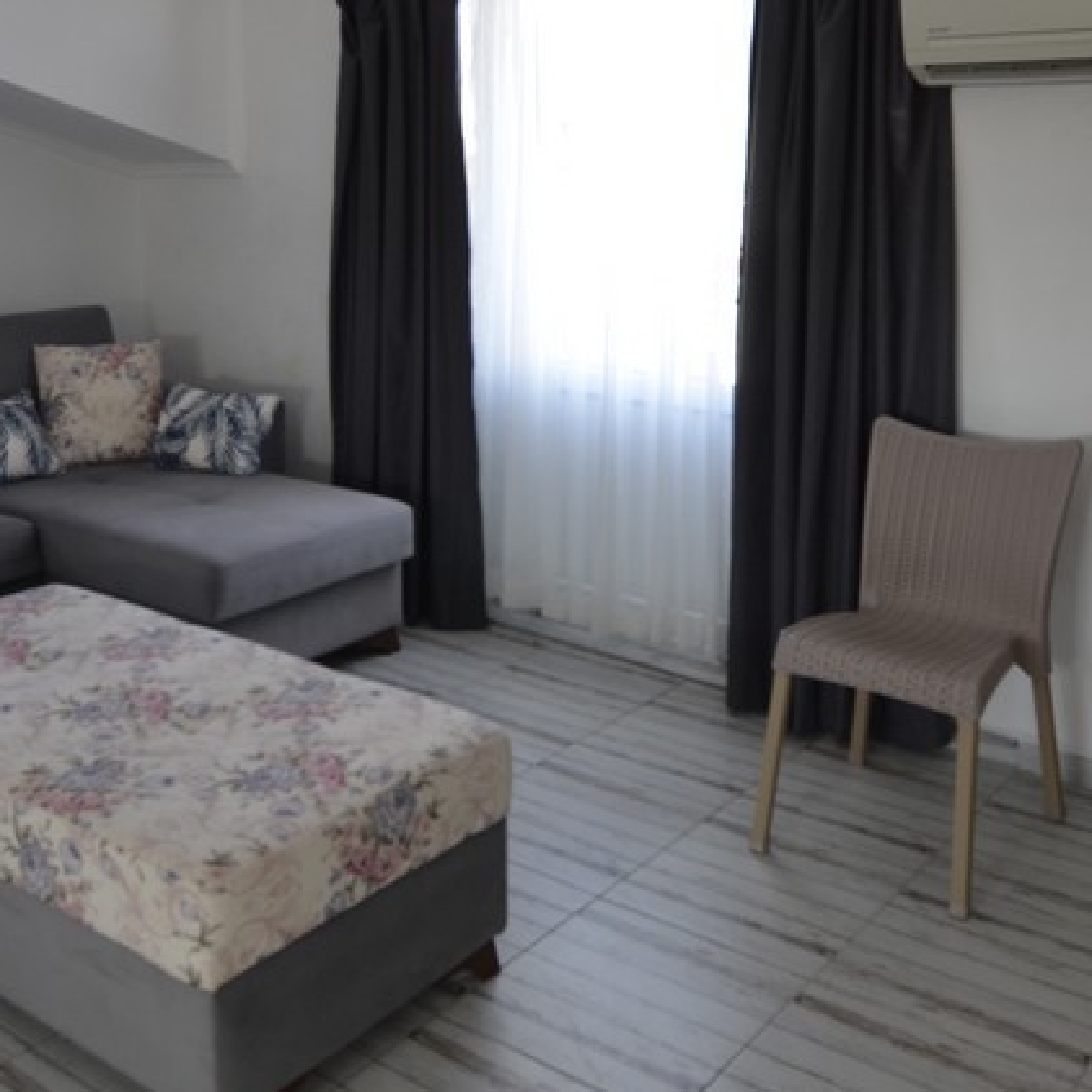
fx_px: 1321
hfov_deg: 44.9
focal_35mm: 37
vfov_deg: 44.4
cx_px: 554
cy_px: 380
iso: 400
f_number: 4.8
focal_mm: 12
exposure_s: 1/90
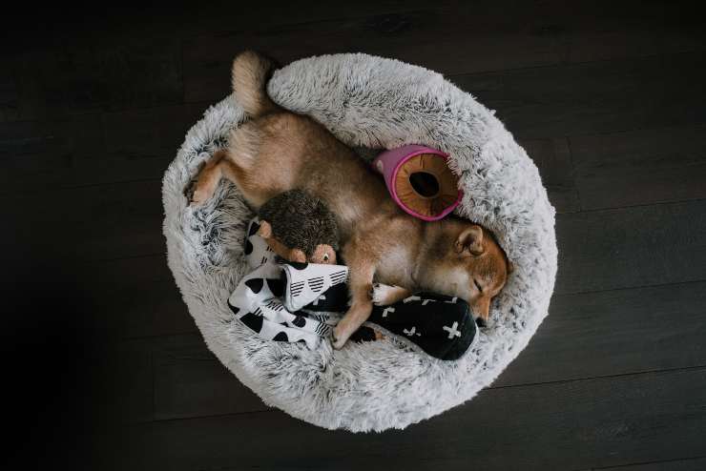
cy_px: 236
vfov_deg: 46.4
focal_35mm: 28
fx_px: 549
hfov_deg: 65.5
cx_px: 353
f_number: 2
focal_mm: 28
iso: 500
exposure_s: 1/200
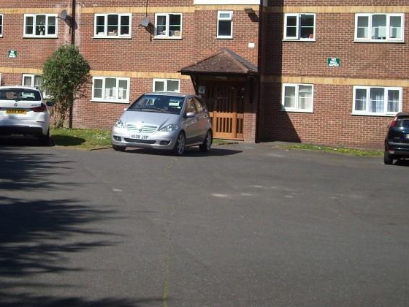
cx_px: 80
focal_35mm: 64
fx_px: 756
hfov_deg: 29.5
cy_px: 58
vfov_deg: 22.6
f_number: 5.6
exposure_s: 1/284
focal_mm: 5.7
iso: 64
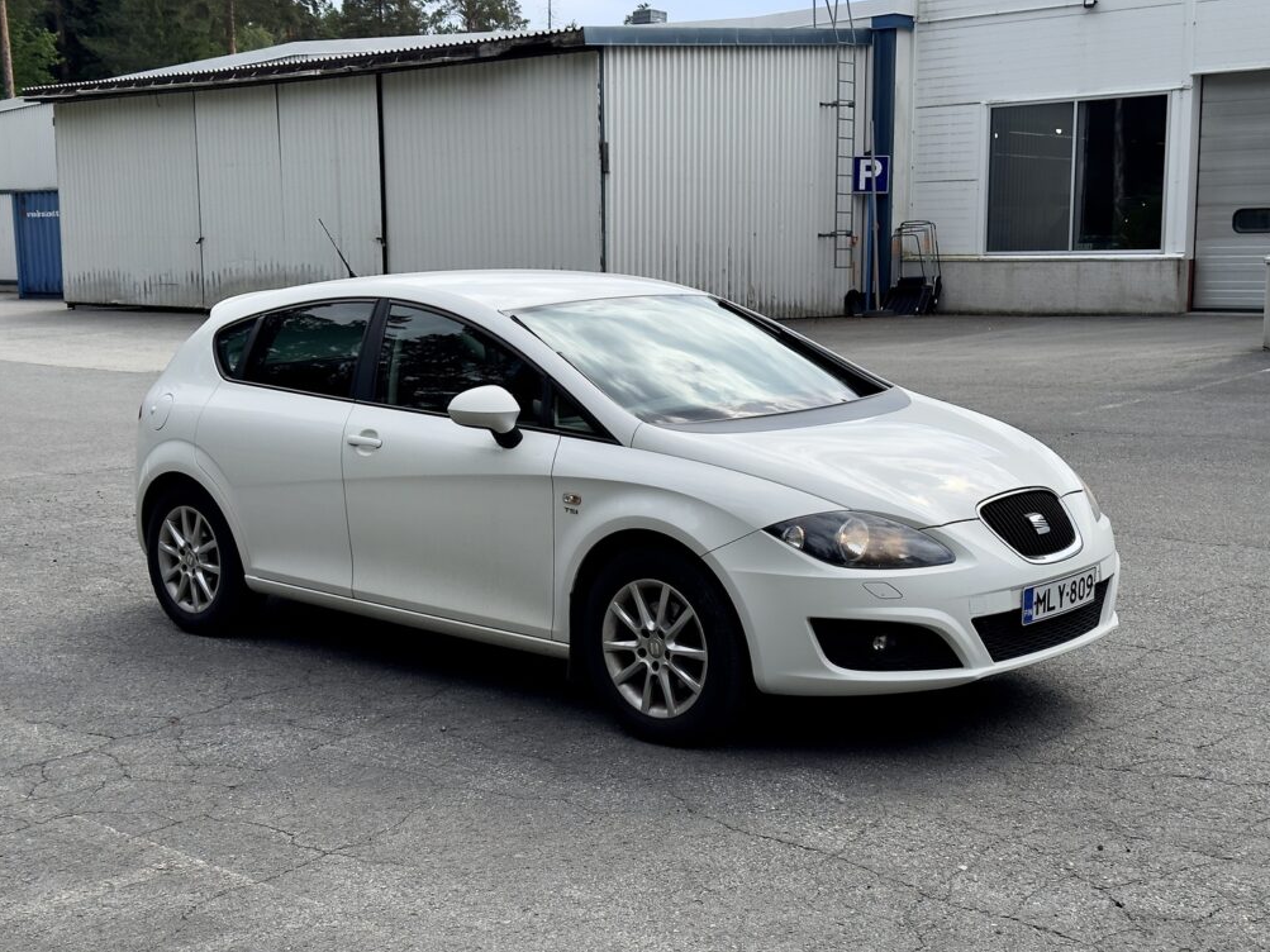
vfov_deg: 29.7
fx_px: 1798
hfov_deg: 38.9
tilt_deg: -6.9
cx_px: 644
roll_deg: +0.1
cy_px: 484
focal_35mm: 49
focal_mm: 6.76
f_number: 1.78
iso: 64
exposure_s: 1/3096
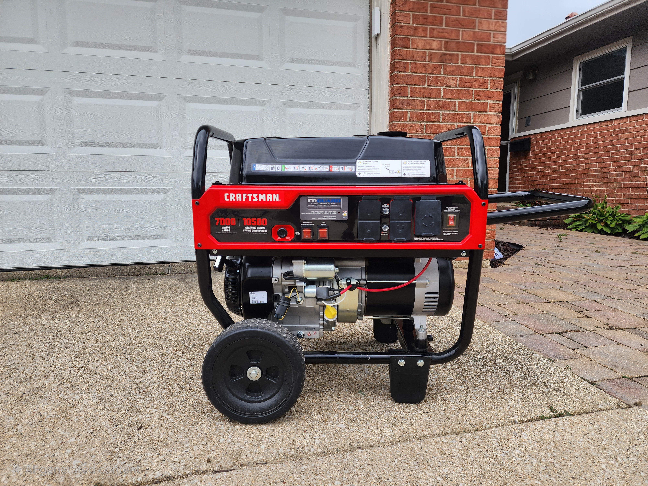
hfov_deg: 73.9
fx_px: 431
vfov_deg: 58.9
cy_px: 243
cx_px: 324
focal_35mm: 23
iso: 12
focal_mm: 6.4
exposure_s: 1/455
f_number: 1.8
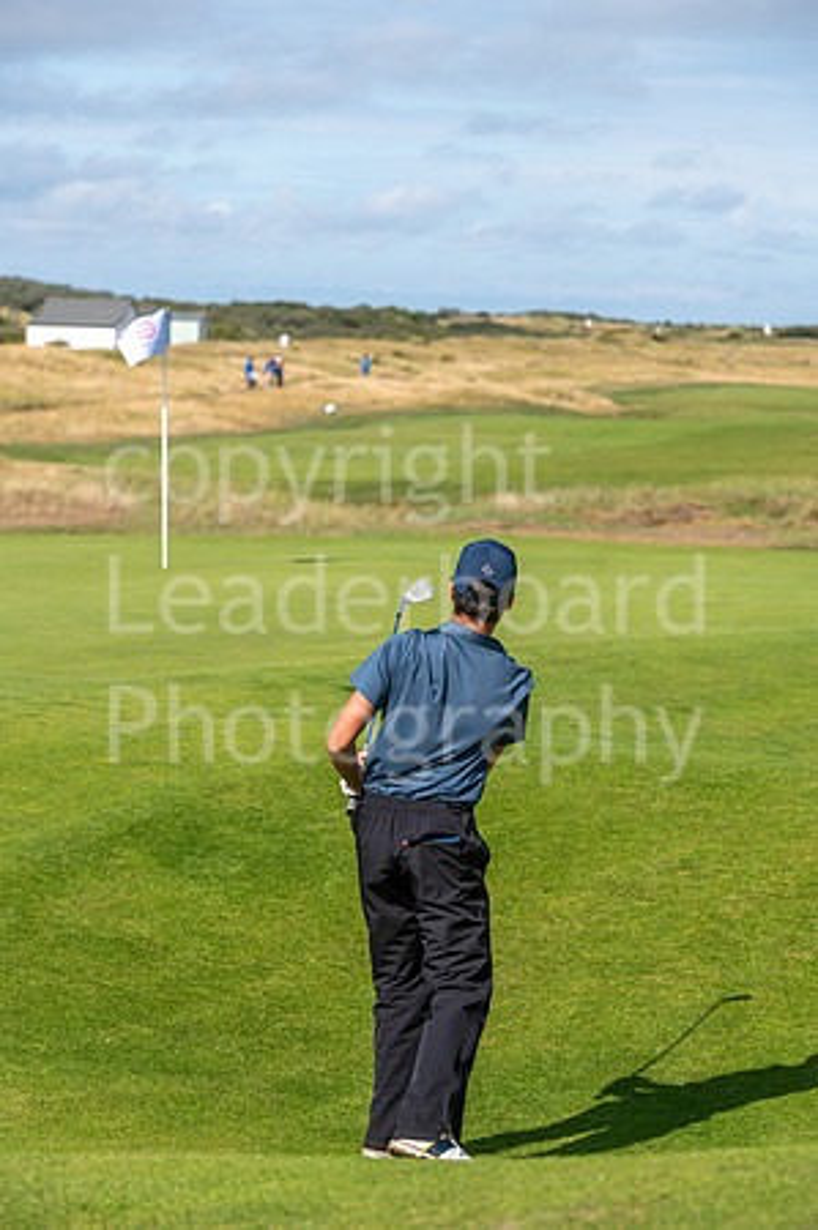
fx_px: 4167
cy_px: 615
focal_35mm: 122
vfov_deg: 16.8
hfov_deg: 11.2
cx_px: 409
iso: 100
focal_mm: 122
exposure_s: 1/800
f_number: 6.3
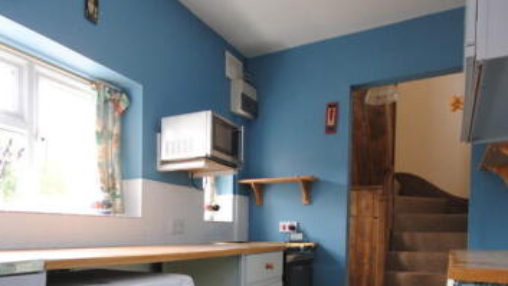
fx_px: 391
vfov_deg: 38.2
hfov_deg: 64.4
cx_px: 172
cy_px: 244
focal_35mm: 29
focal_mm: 10
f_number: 4
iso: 400
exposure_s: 1/25
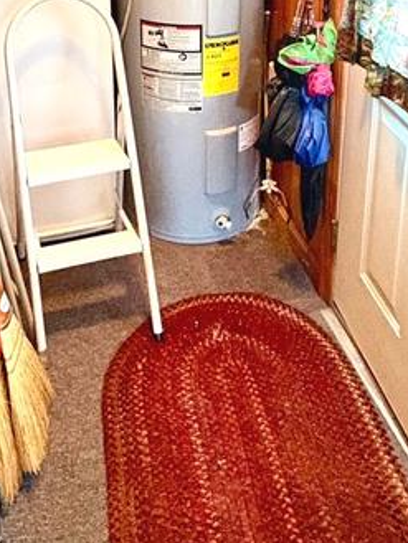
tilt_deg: -15.4
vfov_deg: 36.6
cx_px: 130
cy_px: -12
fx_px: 722
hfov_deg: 31.3
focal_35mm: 46
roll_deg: +0.9
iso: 640
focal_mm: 2.22
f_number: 2.2
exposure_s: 1/40
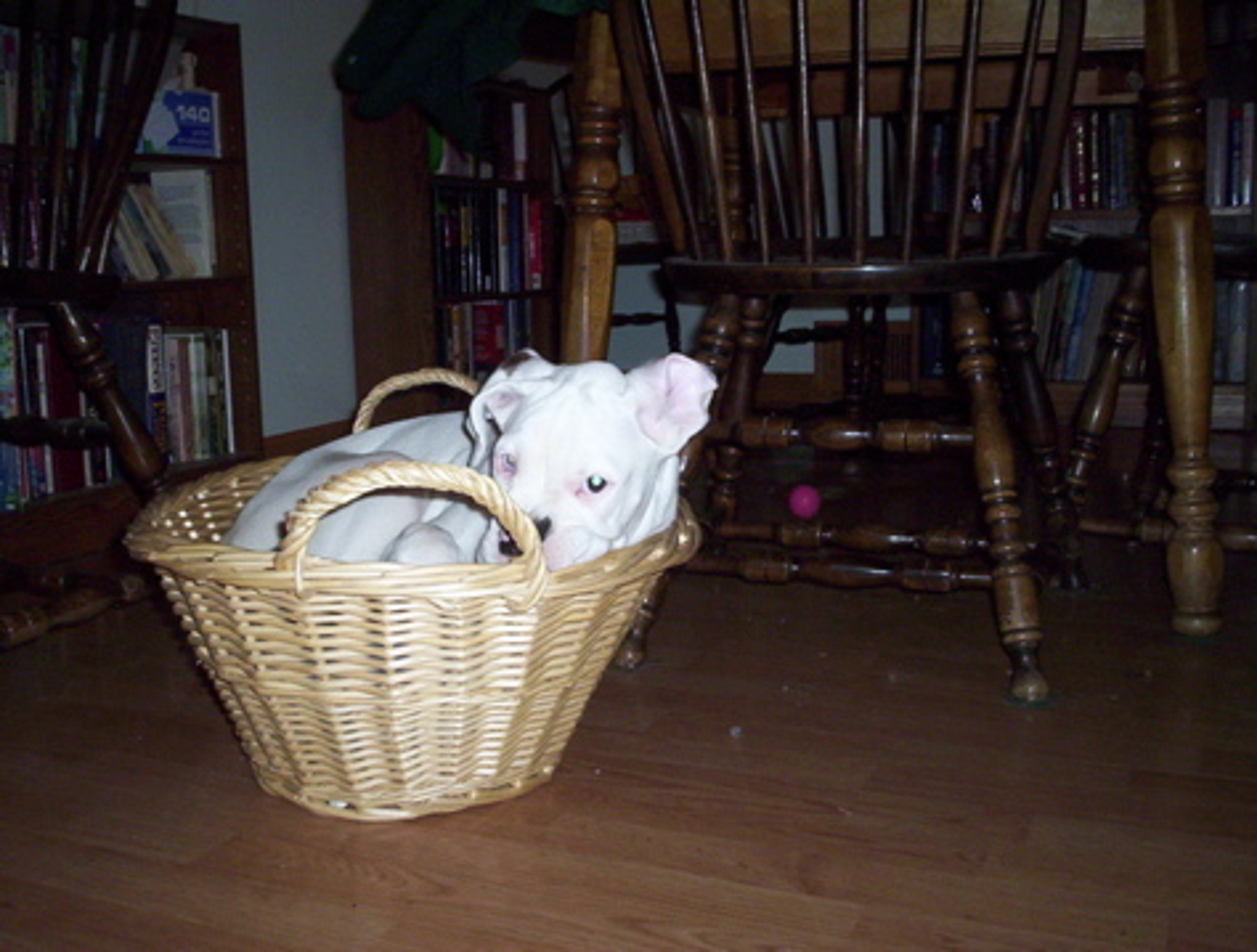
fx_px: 1385
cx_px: 628
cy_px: 476
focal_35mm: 38
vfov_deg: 37.9
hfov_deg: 48.8
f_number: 4.5
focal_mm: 4.99
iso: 140
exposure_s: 1/60
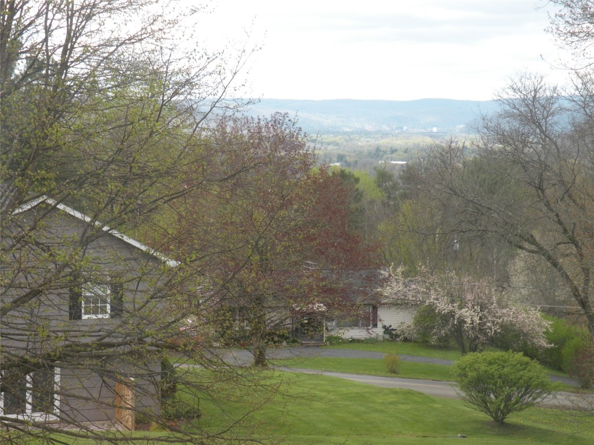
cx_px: 297
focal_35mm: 101
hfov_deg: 19.4
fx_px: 1733
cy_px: 222
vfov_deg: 14.6
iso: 94
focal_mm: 17.9
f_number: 5
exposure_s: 1/170
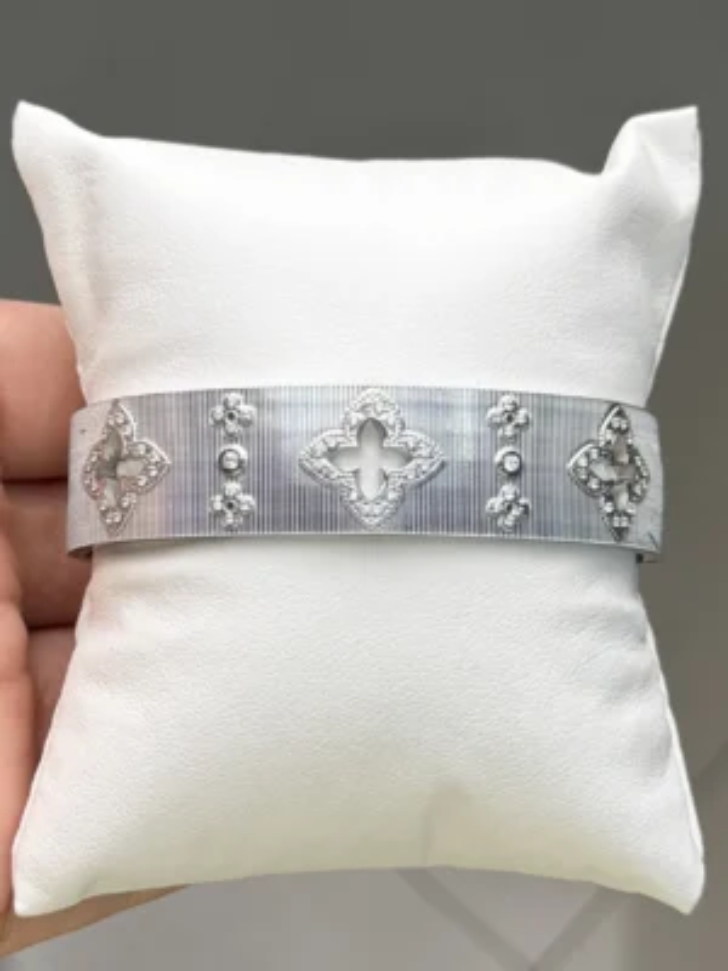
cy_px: 486
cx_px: 364
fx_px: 1346
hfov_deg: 30.3
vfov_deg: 39.7
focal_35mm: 48
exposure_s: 1/786
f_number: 1.78
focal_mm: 6.76
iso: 80
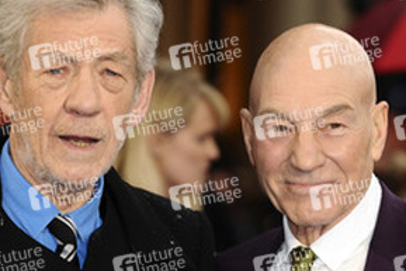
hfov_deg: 6.5
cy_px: 159
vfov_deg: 4.4
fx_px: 3552
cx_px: 167
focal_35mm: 315
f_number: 4.5
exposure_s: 1/160
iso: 320
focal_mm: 135
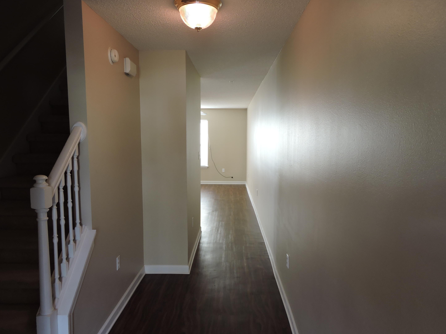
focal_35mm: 25
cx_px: 222
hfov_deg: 69.4
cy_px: 174
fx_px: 322
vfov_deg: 54.9
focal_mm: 4.3
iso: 125
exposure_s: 1/30
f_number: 3.3
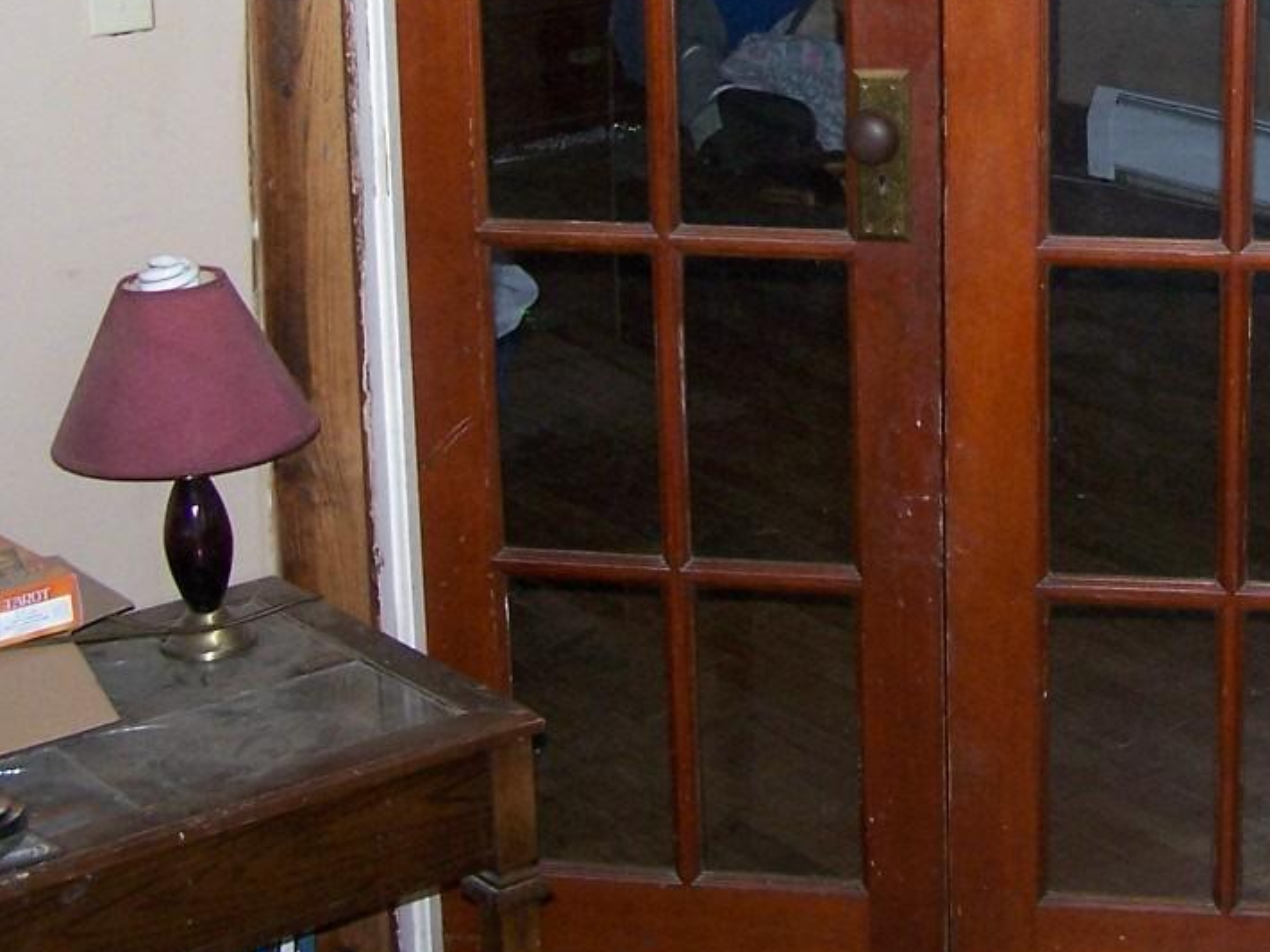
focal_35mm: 83
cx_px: 1115
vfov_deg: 17.4
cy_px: 14
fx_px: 3045
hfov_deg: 23.0
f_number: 2.8
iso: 140
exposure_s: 1/60
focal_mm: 6.3
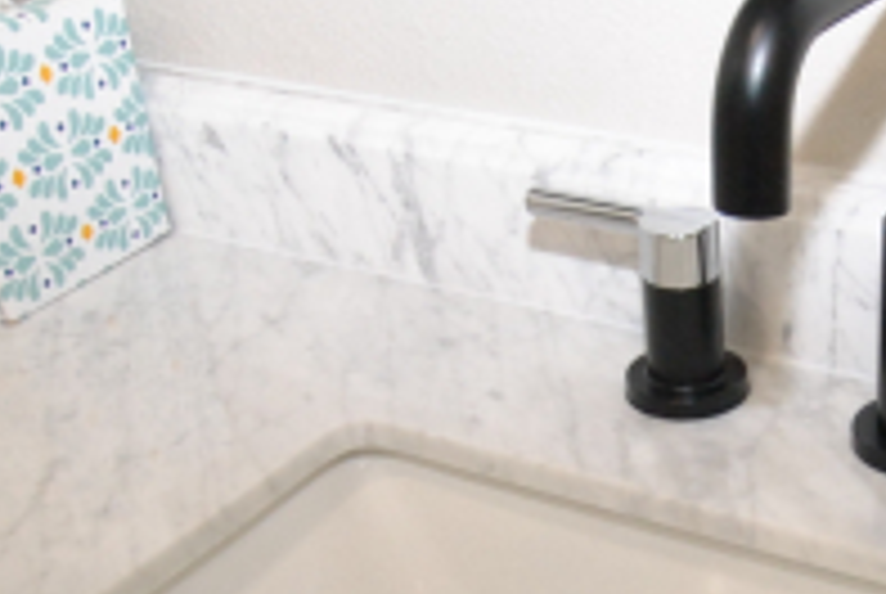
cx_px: 753
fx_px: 1405
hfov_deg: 33.6
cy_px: 544
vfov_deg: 23.2
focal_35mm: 57
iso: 800
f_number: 7.1
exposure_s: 1/60
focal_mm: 10
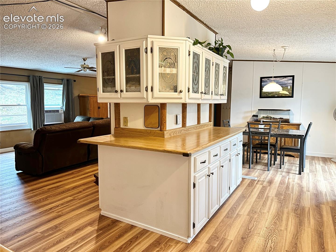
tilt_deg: -6.1
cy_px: 126
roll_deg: -0.4
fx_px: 233
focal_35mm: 24
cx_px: 168
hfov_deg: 71.6
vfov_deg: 56.8
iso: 400
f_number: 1.78
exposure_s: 1/60
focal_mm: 6.86
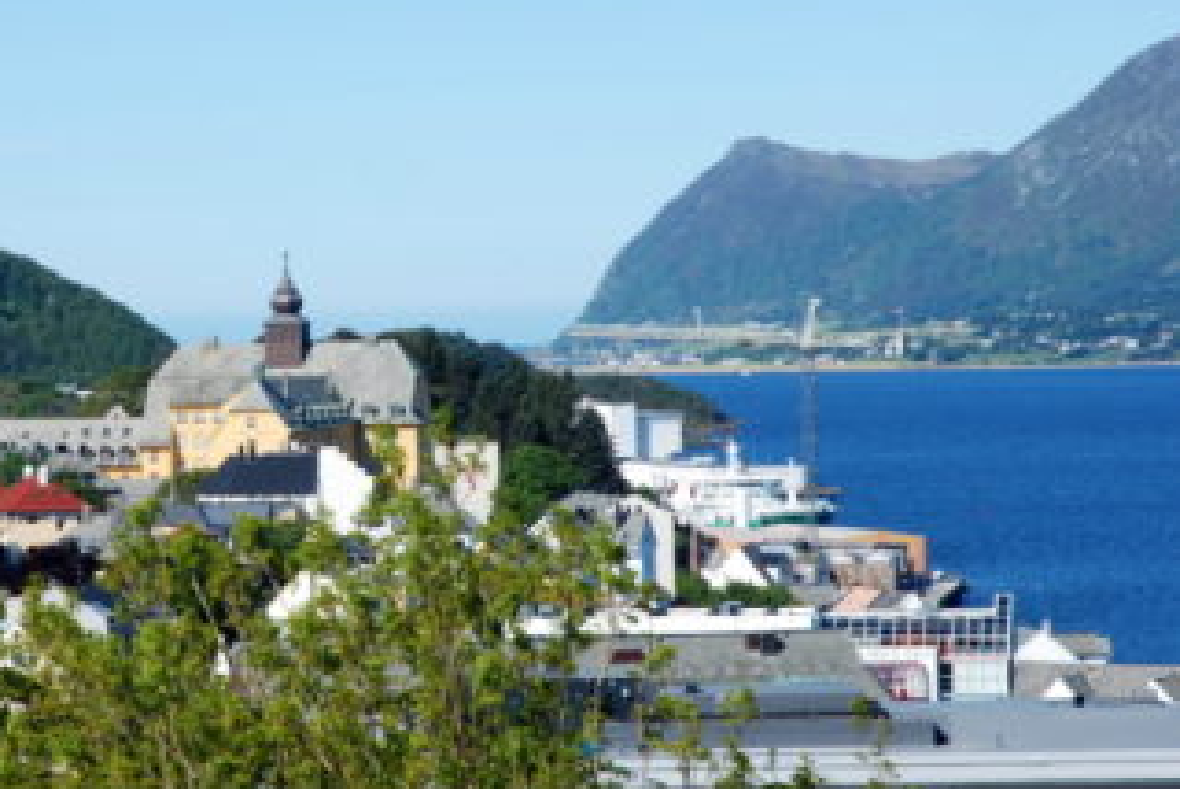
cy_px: 422
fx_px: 5380
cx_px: 266
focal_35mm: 164
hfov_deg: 12.5
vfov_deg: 8.4
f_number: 16
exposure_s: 1/60
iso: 100
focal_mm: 70
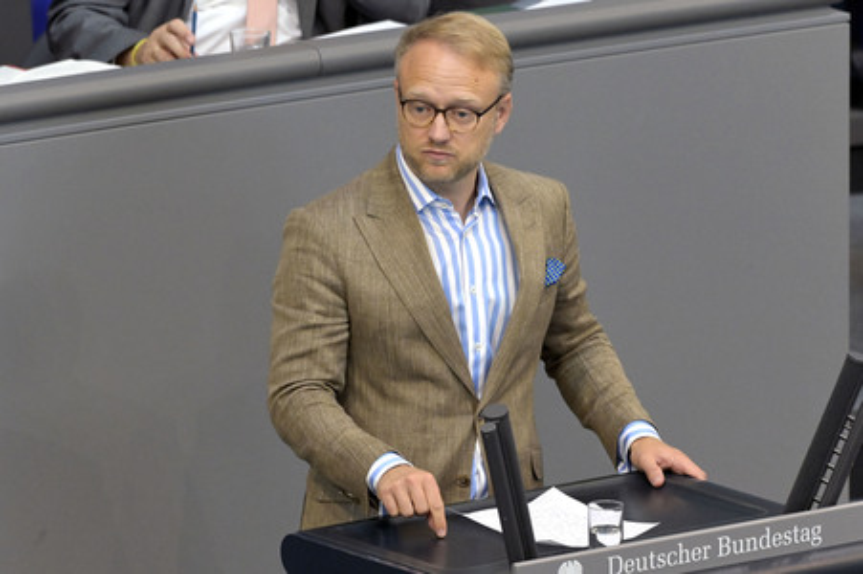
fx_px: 8863
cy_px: 287
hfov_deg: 5.6
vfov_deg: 3.7
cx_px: 432
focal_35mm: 370
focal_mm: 370
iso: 10000
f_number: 8
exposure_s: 1/320
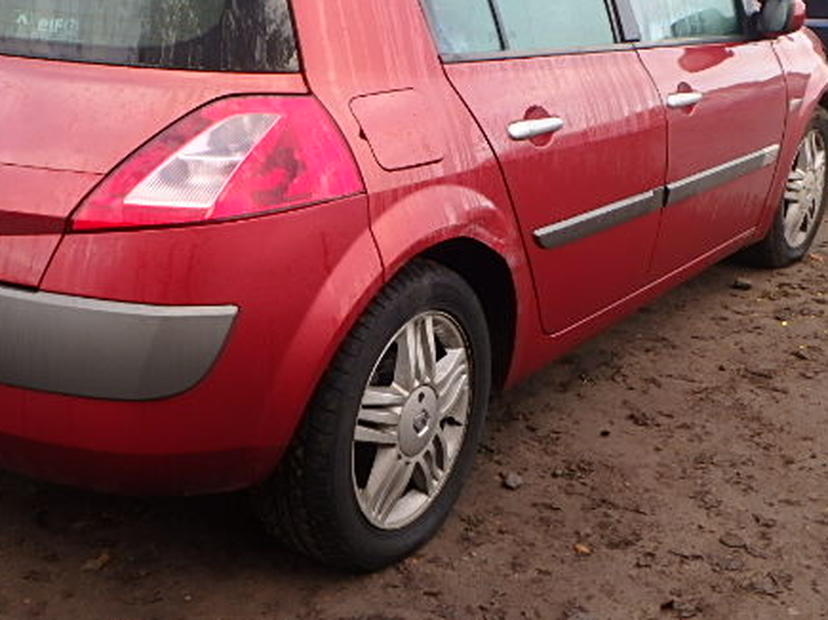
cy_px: 207
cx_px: 291
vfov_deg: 28.9
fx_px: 1196
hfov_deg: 37.9
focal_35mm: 50
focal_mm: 6
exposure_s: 1/80
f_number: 4.9
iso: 125
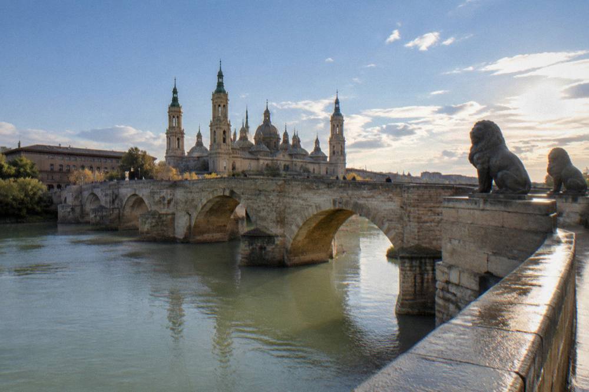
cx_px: 294
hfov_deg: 54.5
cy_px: 196
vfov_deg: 37.8
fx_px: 572
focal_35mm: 35
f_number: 10
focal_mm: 35
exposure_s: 1/200
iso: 500
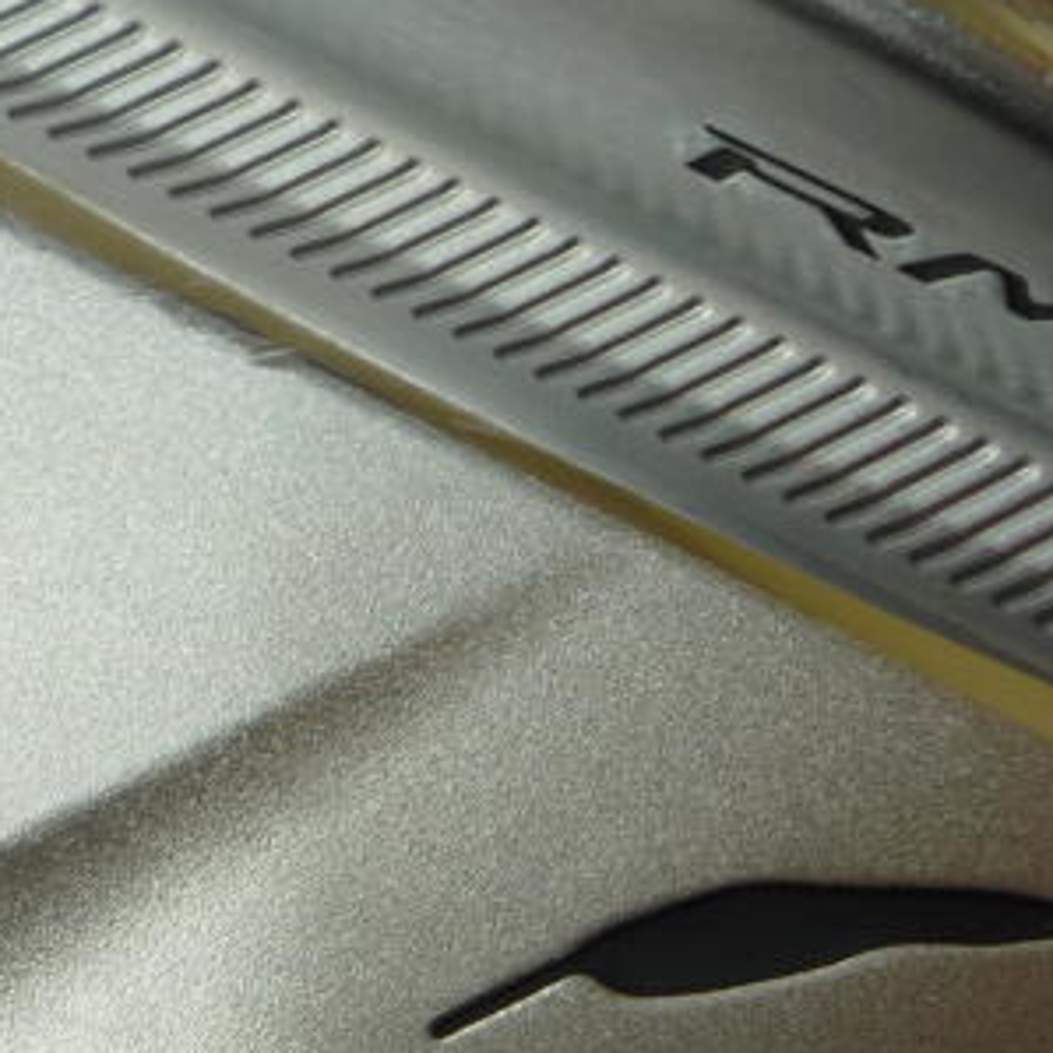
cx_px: 549
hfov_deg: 20.4
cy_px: 641
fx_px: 2925
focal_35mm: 85
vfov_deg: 20.4
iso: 100
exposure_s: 1/60
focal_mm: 5.2
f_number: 3.3
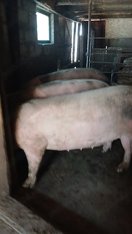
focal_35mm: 30
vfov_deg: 64.3
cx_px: 79
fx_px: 186
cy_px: 116
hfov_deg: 38.8
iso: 500
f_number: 1.8
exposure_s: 1/20
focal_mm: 3.98
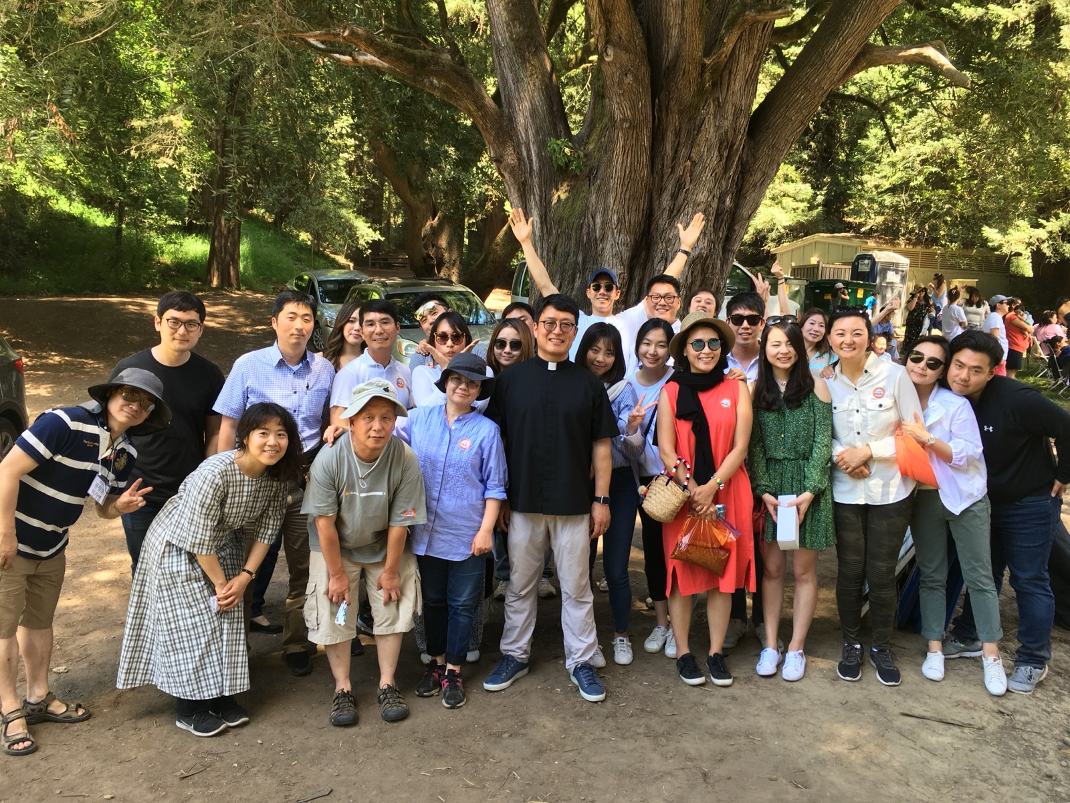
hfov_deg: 61.7
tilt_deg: -6.9
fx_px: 896
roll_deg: -1.8
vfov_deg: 48.2
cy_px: 402
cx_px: 535
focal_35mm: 29
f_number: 2.2
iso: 25
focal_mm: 4.15
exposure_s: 1/40
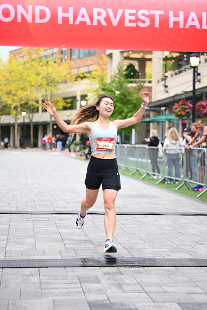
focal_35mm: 72
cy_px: 155
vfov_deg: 28.1
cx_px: 104
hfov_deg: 18.9
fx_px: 621
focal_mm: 72
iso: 1250
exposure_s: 1/1250
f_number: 2.8
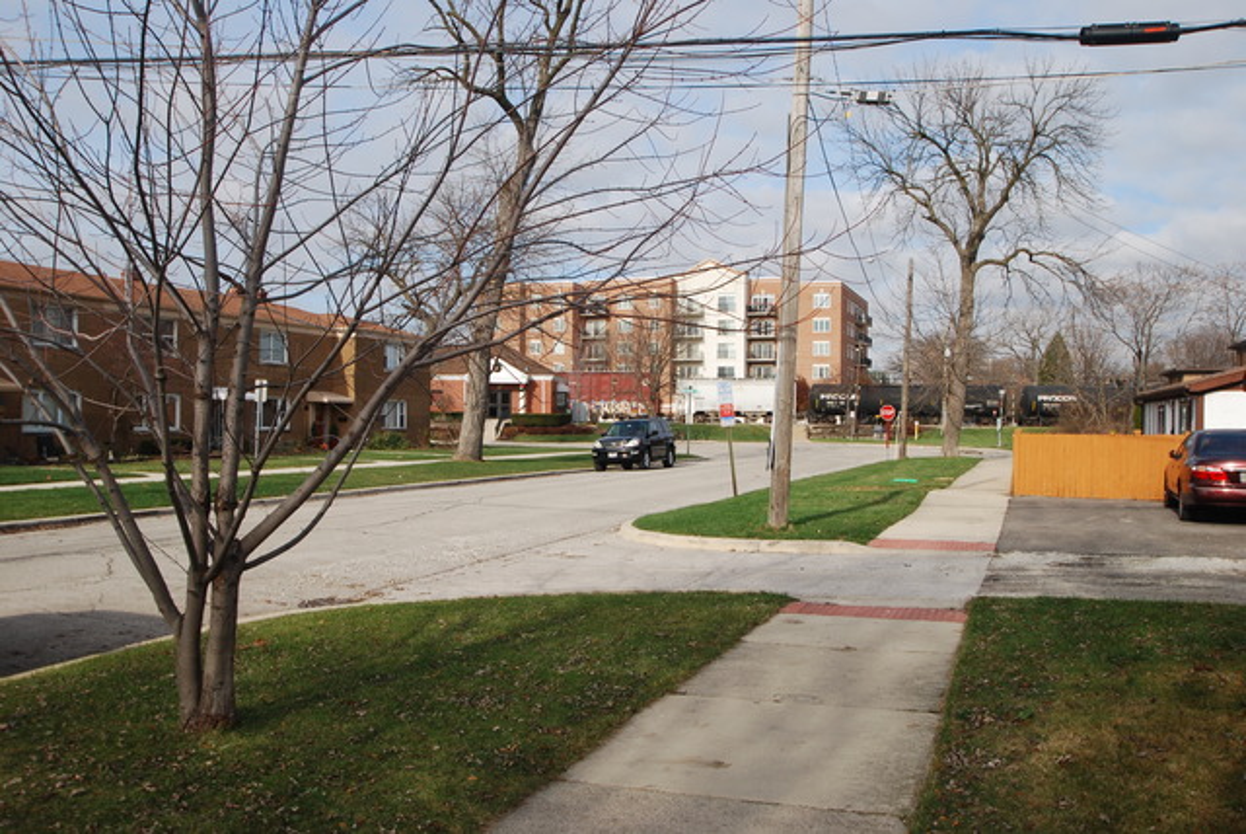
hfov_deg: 61.9
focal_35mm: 30
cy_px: 417
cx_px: 623
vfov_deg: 43.7
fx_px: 1039
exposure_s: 1/200
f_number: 7.1
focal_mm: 20
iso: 100
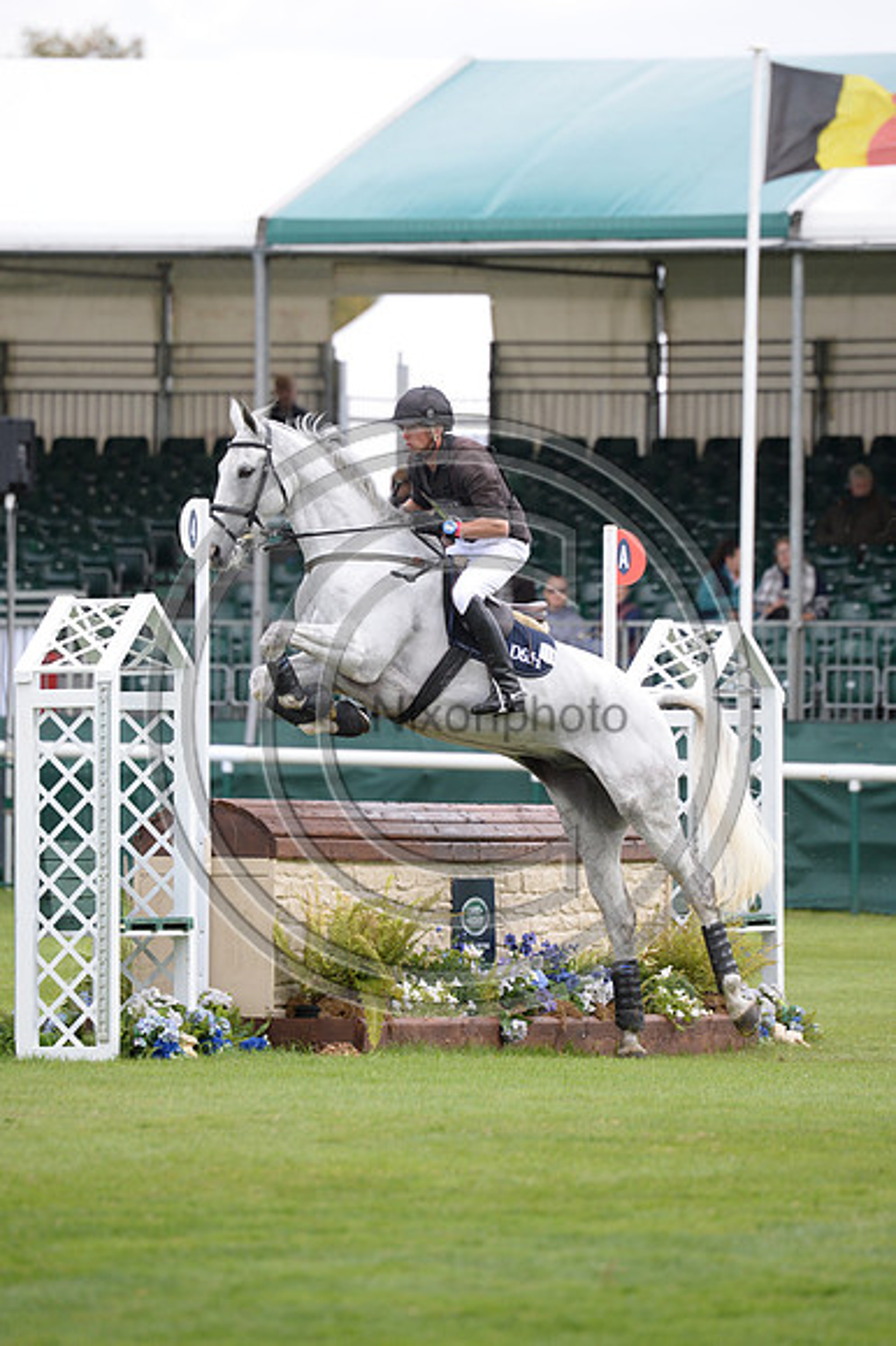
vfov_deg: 5.2
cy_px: 673
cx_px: 448
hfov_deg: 3.4
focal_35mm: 400
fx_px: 14950
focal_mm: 400
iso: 800
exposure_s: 1/800
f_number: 6.3
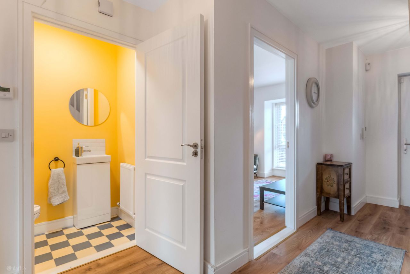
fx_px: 205
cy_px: 137
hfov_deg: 90.0
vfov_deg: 67.4
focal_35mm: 18
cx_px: 205
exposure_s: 1/20
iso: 640
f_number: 6.3
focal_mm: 18
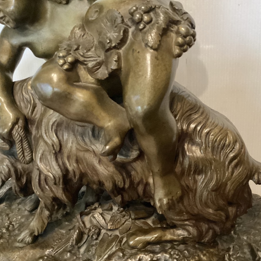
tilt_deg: -25.7
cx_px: 171
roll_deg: -1.4
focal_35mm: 37
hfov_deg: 44.4
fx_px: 316
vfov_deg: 44.9
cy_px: 132
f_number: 2.4
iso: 640
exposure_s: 1/20
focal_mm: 3.3
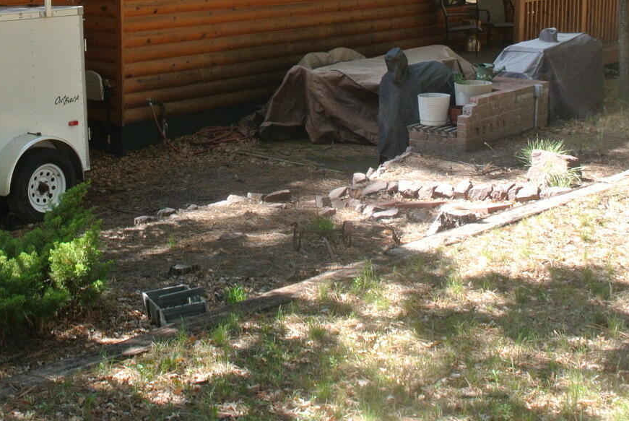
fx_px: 1050
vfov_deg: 22.2
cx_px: 209
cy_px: 51
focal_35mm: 60
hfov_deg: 33.1
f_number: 9
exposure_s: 1/60
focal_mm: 10
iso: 200
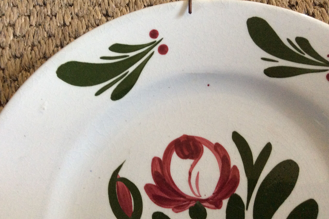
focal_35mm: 34
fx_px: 311
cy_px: 96
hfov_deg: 55.8
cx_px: 166
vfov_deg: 38.8
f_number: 2.4
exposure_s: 1/25
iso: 200
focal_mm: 3.3
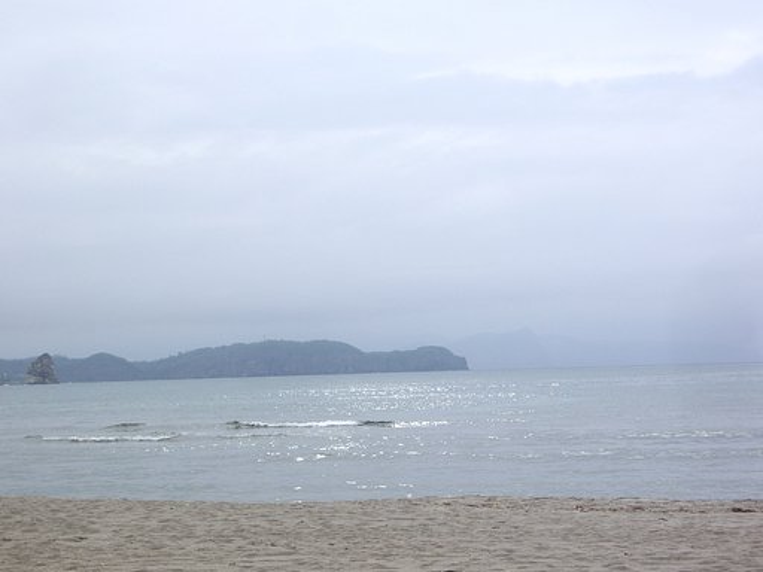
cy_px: 286
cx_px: 382
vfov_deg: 19.9
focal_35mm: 74
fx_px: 1631
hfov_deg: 26.3
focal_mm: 12.2
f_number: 6.2
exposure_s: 1/125
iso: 50
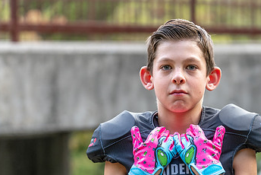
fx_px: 1052
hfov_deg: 14.1
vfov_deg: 9.5
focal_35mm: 145
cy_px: 141
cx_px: 181
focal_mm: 86
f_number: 2.8
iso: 500
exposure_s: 1/320
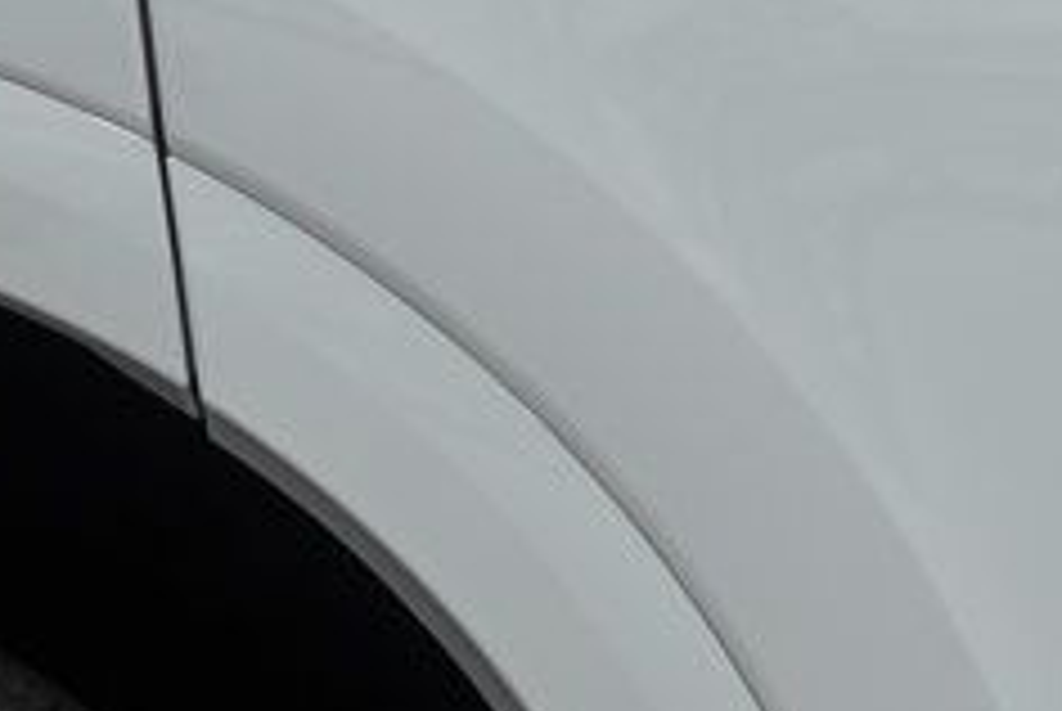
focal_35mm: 182
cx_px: -711
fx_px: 5376
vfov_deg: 7.4
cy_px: 1271
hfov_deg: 10.7
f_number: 3.2
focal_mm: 28
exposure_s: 1/50
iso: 200
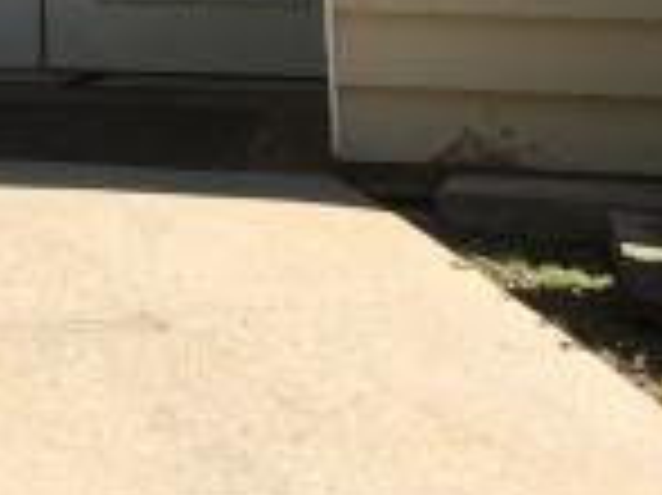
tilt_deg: +4.9
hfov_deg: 14.8
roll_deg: -0.6
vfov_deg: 10.8
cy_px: -486
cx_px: -257
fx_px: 2408
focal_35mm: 126
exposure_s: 1/1099
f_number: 2.2
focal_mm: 4.15
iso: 32
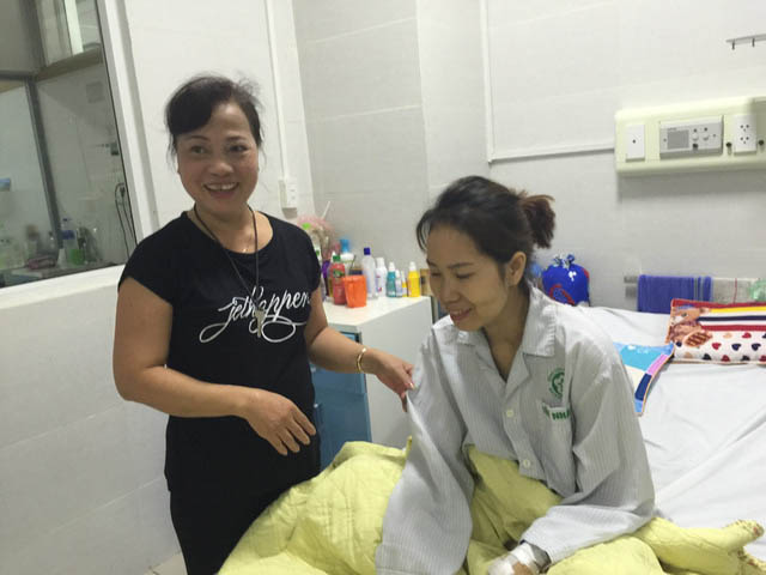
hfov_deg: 61.7
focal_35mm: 29
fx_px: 642
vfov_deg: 48.2
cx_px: 383
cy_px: 288
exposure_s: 1/10
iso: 100
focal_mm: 4.15
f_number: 2.2
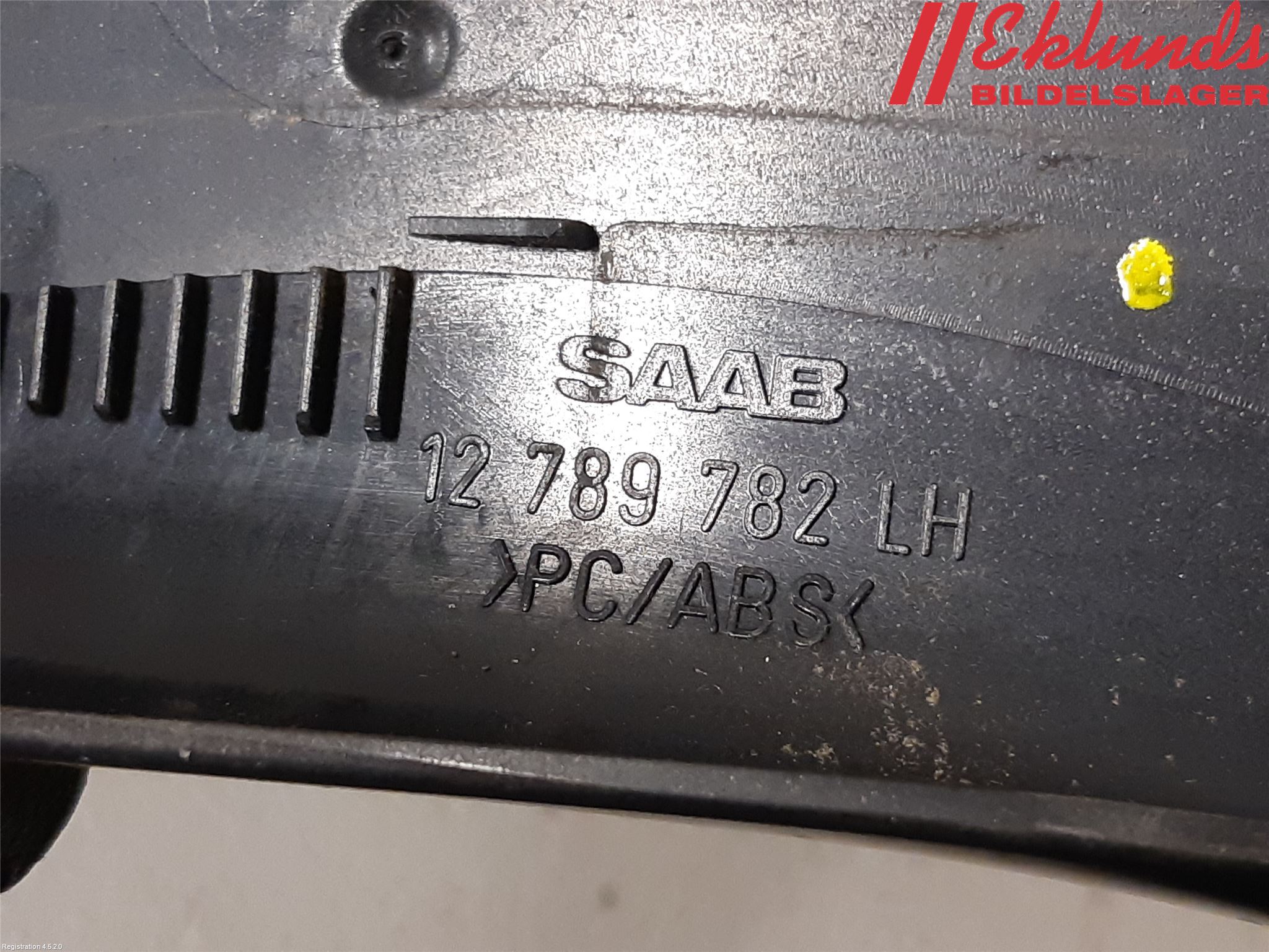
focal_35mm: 26
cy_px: 476
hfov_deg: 67.3
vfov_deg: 53.1
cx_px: 634
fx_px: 953
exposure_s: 1/50
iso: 200
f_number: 1.7
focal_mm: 3.93
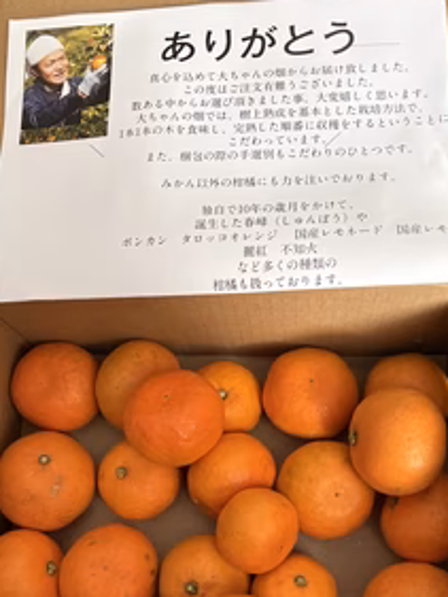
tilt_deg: -76.5
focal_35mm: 37
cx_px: 238
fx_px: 638
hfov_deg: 38.7
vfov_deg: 49.0
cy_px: 412
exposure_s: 1/60
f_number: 1.6
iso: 250
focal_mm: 5.96
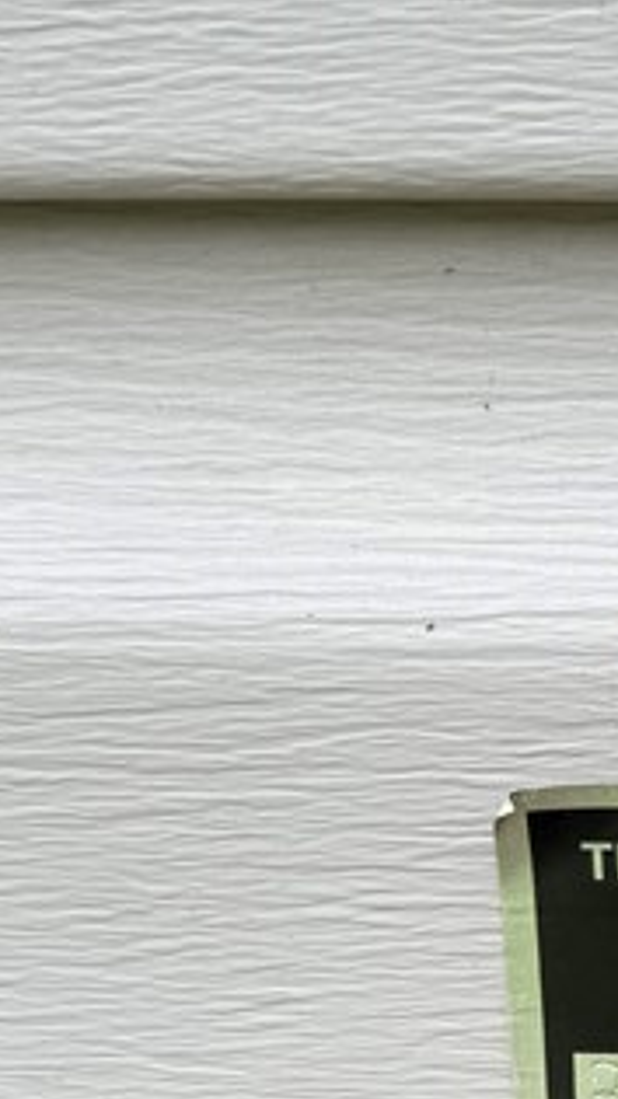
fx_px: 2478
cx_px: 992
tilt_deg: -25.9
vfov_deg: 24.1
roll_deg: -0.7
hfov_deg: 13.2
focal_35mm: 85
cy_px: 1057
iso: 80
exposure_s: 1/1018
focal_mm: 6.76
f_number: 1.78
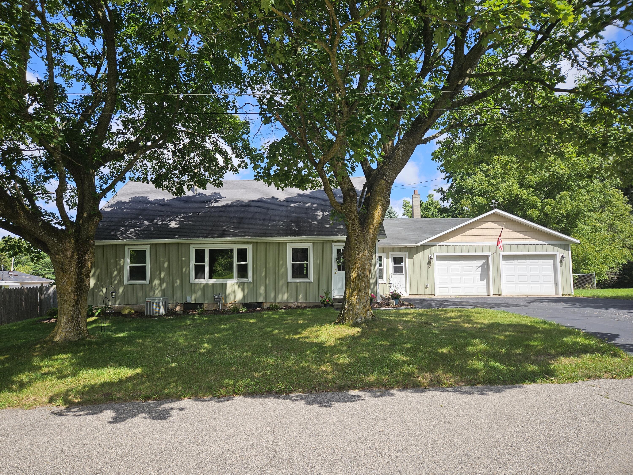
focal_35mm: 23
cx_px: 316
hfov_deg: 73.9
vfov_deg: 58.9
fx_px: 421
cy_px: 238
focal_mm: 5.4
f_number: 1.8
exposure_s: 1/1272
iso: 25
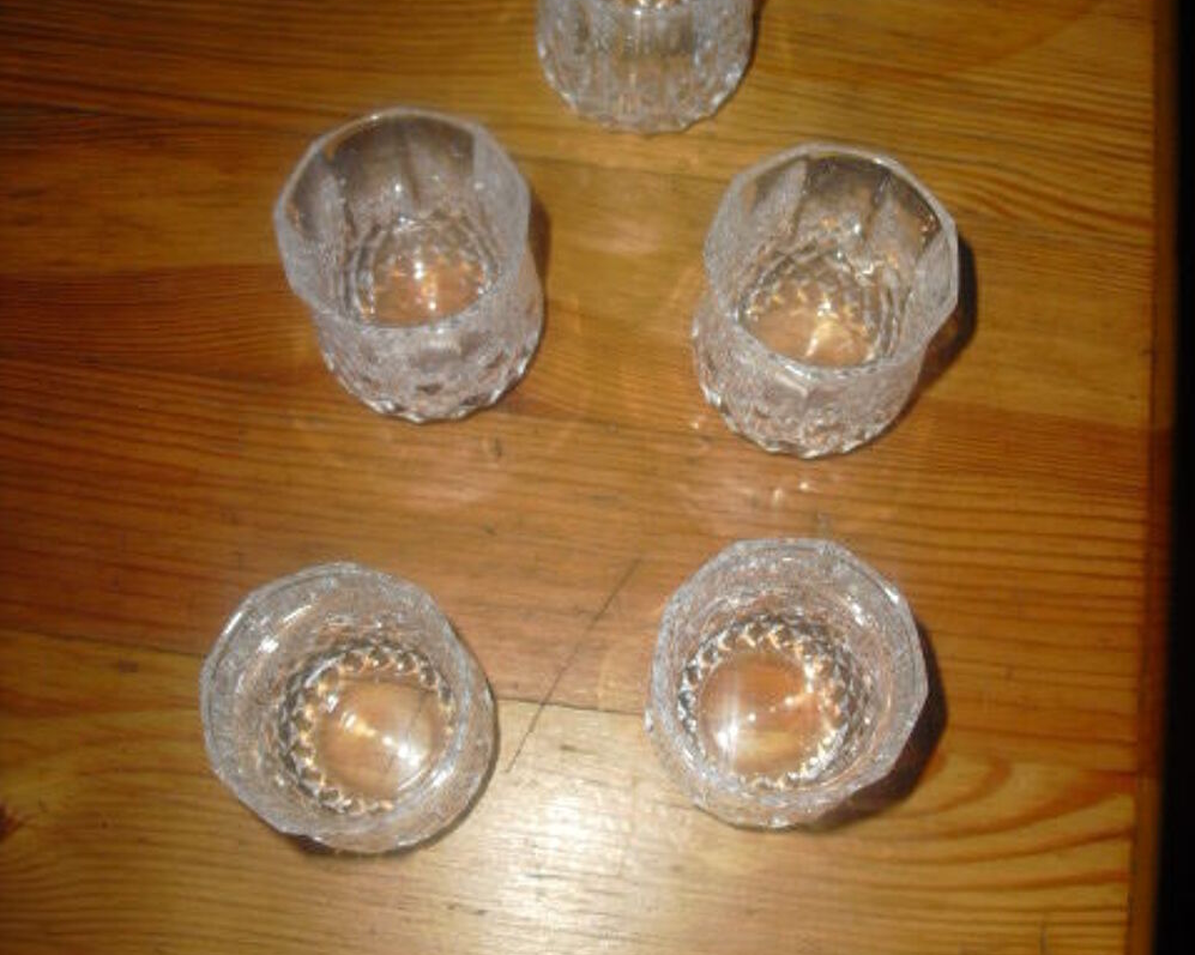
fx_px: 1662
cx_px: 598
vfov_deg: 32.1
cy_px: 493
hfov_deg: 39.6
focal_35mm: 47
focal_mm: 6.3
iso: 100
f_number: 3.1
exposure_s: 1/60
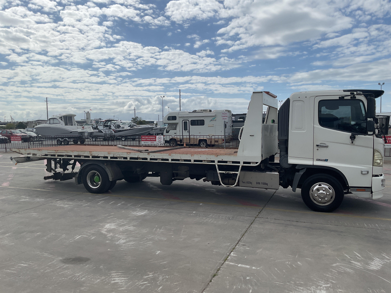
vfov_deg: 48.2
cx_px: 196
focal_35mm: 29
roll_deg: +0.9
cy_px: 146
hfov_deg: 61.7
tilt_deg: -5.0
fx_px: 328
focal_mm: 3
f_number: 1.8
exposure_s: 1/5263
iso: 16
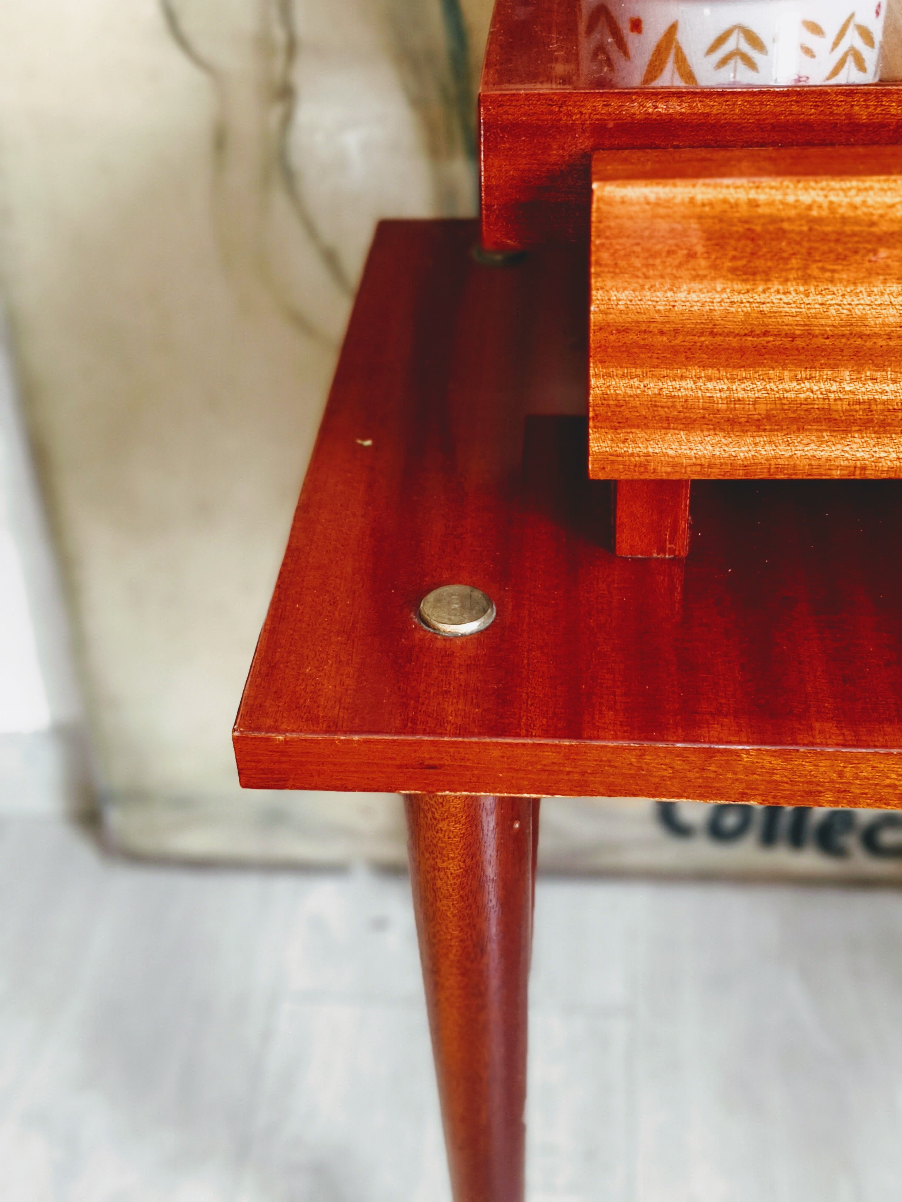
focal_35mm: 41
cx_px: 451
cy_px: 601
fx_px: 1424
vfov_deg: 45.8
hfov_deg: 35.1
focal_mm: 3.95
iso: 160
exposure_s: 1/50
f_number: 4
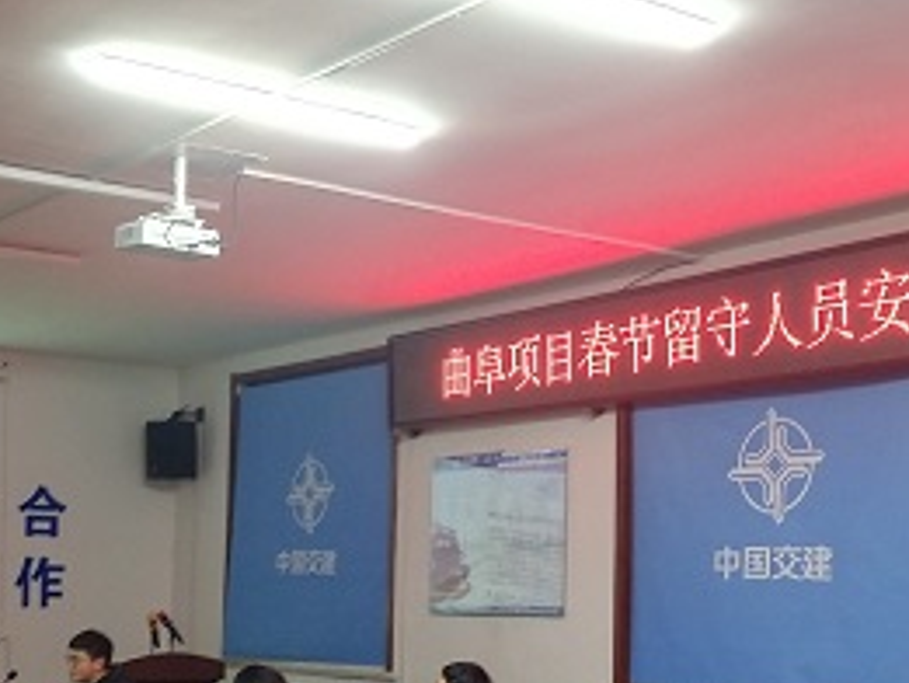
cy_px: 488
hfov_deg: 28.1
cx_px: 512
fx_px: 1813
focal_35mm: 69
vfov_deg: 21.2
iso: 329
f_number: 1.8
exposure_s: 1/100
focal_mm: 3.95
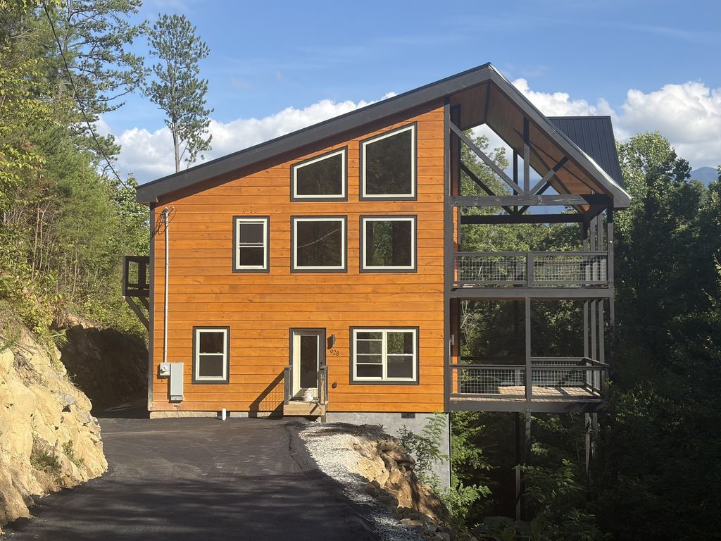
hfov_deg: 36.8
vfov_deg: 28.0
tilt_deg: +2.6
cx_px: 360
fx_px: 1083
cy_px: 270
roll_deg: +0.5
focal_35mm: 52
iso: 32
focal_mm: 5.96
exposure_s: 1/1957
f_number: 1.6
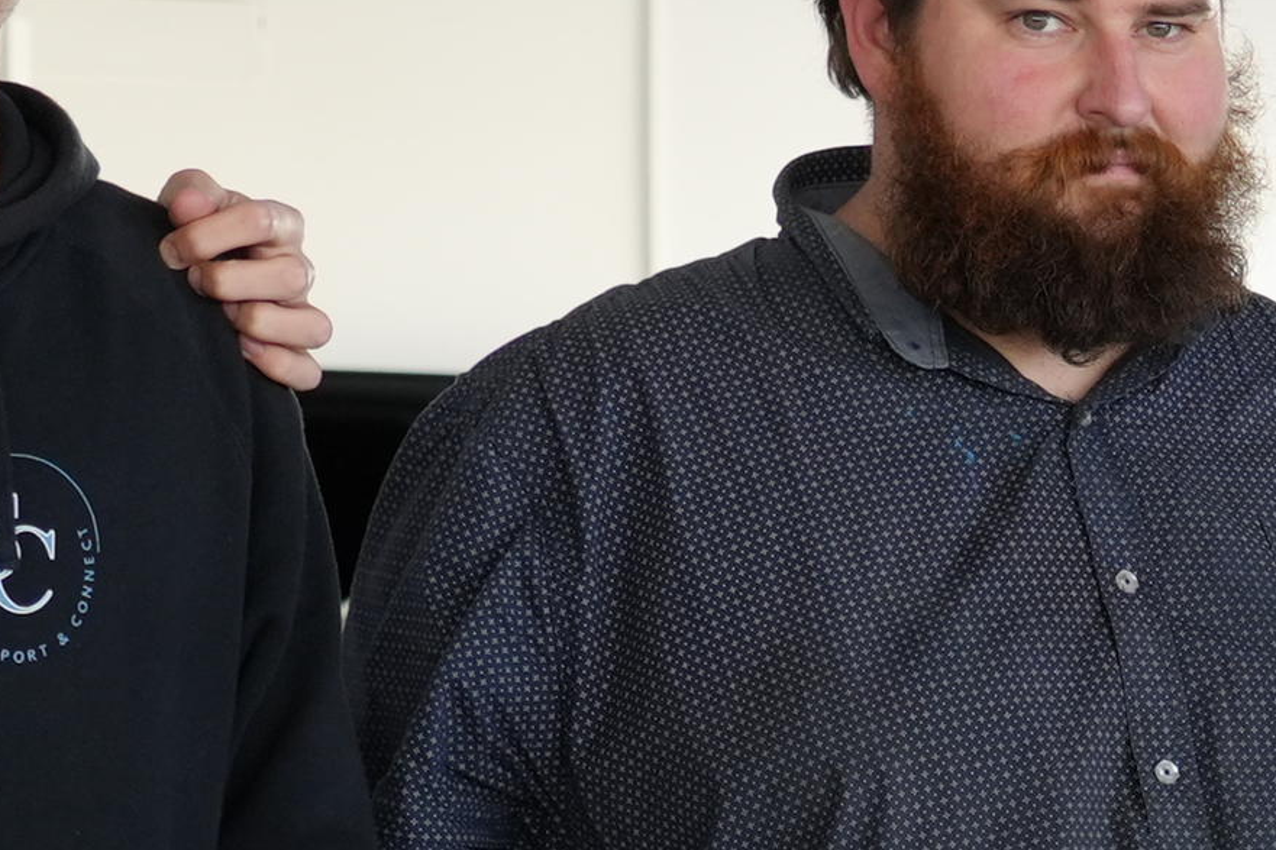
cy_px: 1087
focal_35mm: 193
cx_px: 1896
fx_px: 6839
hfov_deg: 10.3
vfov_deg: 7.0
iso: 500
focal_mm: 34
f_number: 4
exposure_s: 1/160
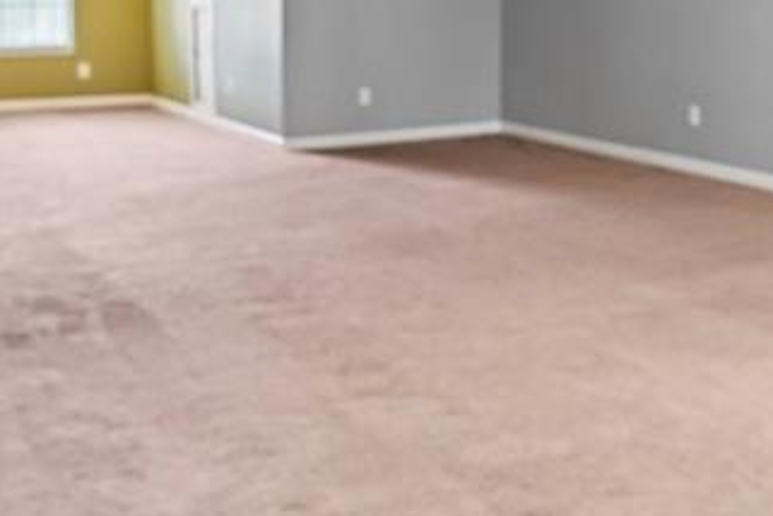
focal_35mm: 51
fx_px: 1095
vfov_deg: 24.8
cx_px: 576
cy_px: -37
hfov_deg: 37.9
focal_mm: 16
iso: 800
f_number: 8
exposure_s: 1/10
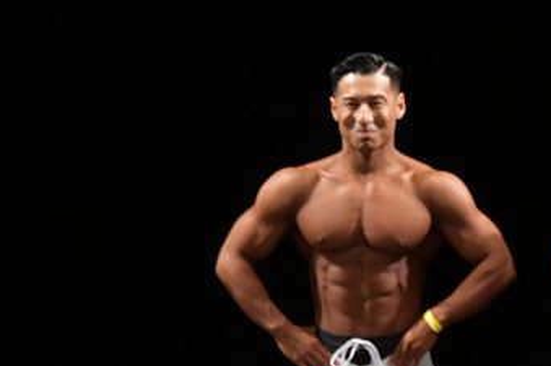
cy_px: 368
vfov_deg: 1.9
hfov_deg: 2.9
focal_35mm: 721
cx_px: 627
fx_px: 11019
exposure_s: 1/400
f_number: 5.6
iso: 3200
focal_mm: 210
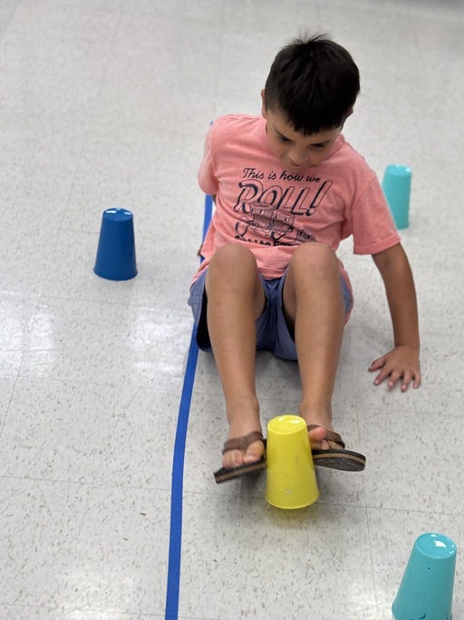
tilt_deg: -33.7
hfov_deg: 18.8
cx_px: 312
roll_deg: -8.1
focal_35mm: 78
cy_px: 416
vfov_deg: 24.9
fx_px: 1394
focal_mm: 5.96
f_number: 1.6
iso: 50
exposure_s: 1/60
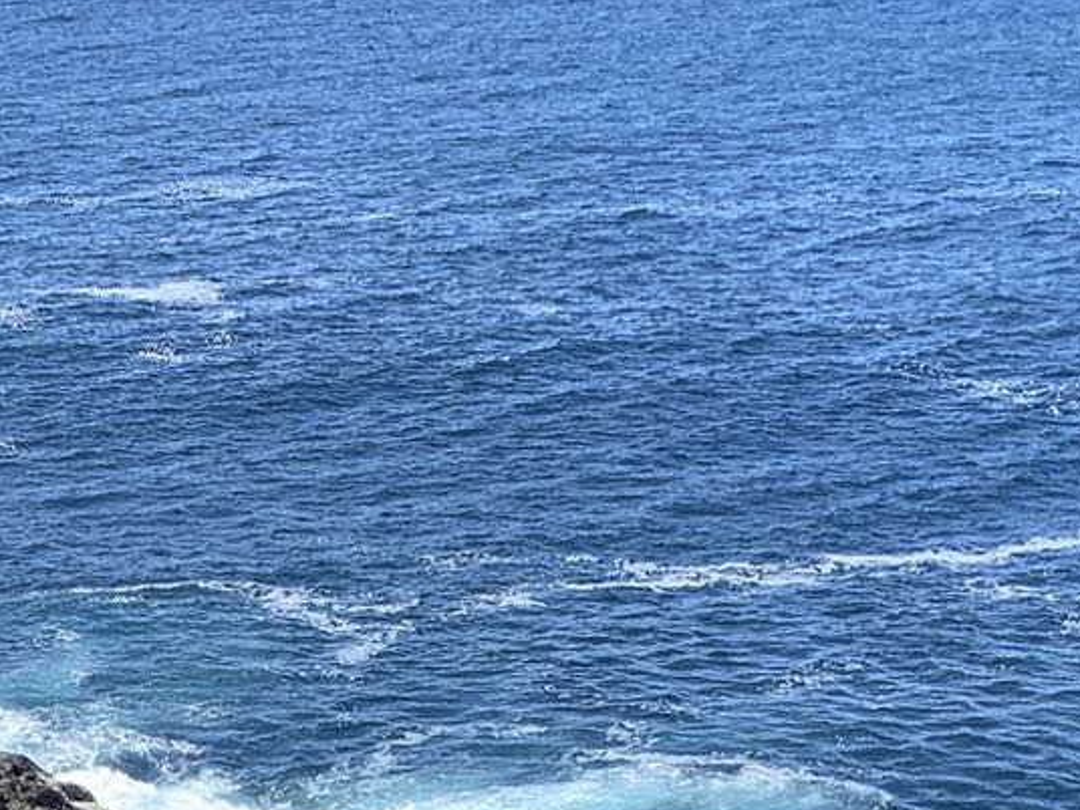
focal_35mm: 97
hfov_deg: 18.5
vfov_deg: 13.8
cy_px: 1408
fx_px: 3026
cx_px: -407
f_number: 1.8
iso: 25
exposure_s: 1/945
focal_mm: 4.25
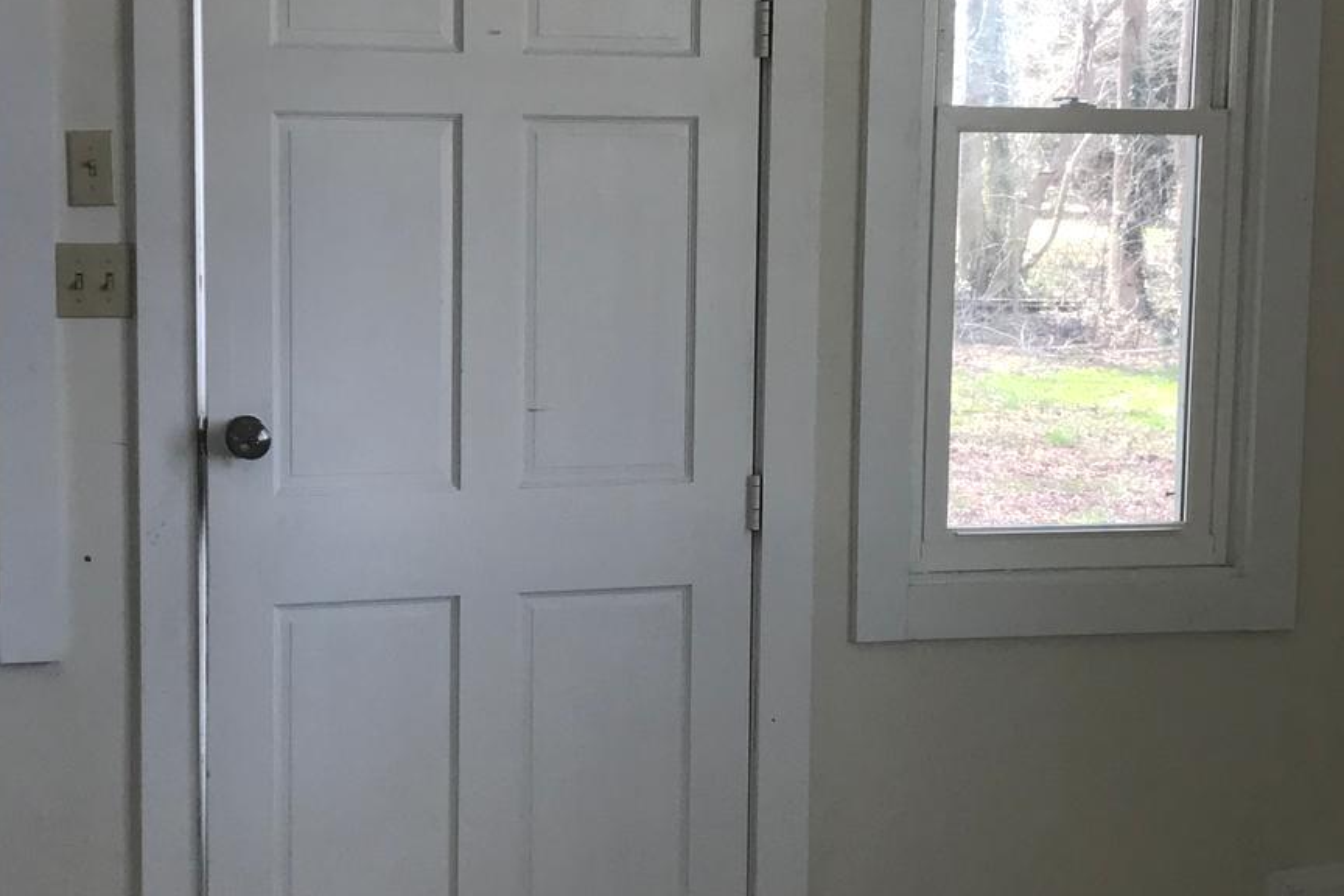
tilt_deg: -5.9
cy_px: 412
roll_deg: -1.1
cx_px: 635
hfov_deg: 29.2
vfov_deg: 19.7
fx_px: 2576
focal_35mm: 69
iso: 32
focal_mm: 3.99
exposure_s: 1/120
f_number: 1.8
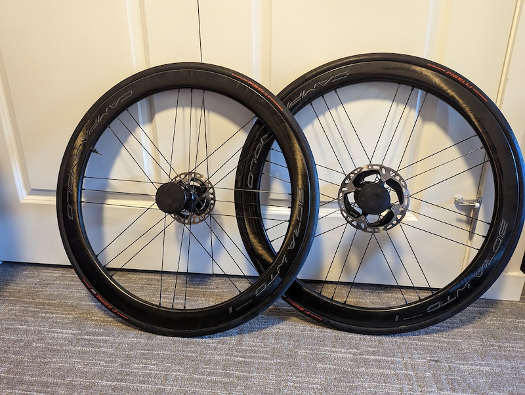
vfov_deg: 56.9
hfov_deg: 71.5
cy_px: 198
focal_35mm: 24
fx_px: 364
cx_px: 262
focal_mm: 6.81
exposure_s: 1/30
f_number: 1.85
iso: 1179
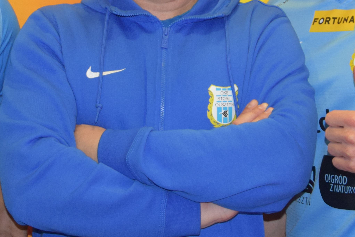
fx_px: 1213
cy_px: -7
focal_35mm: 123
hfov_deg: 16.7
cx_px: 174
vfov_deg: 11.0
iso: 1100
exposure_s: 1/60
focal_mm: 28
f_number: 4
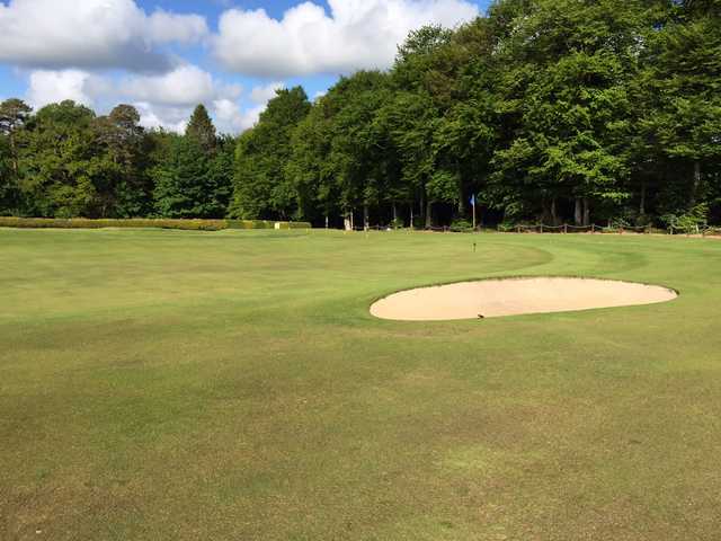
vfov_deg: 48.2
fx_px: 604
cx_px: 360
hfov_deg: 61.7
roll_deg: -1.9
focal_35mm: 29
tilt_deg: -7.4
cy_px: 270
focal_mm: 4.15
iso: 32
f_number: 2.2
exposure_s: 1/2326
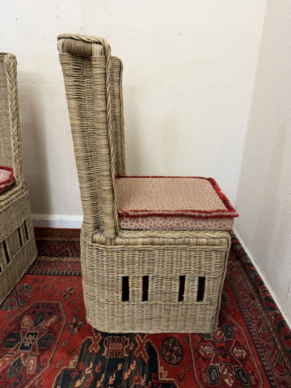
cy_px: 194
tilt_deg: -20.8
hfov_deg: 56.8
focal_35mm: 24
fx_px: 269
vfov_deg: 71.6
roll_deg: -1.9
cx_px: 146
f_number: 1.78
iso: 200
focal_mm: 6.76
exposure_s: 1/100
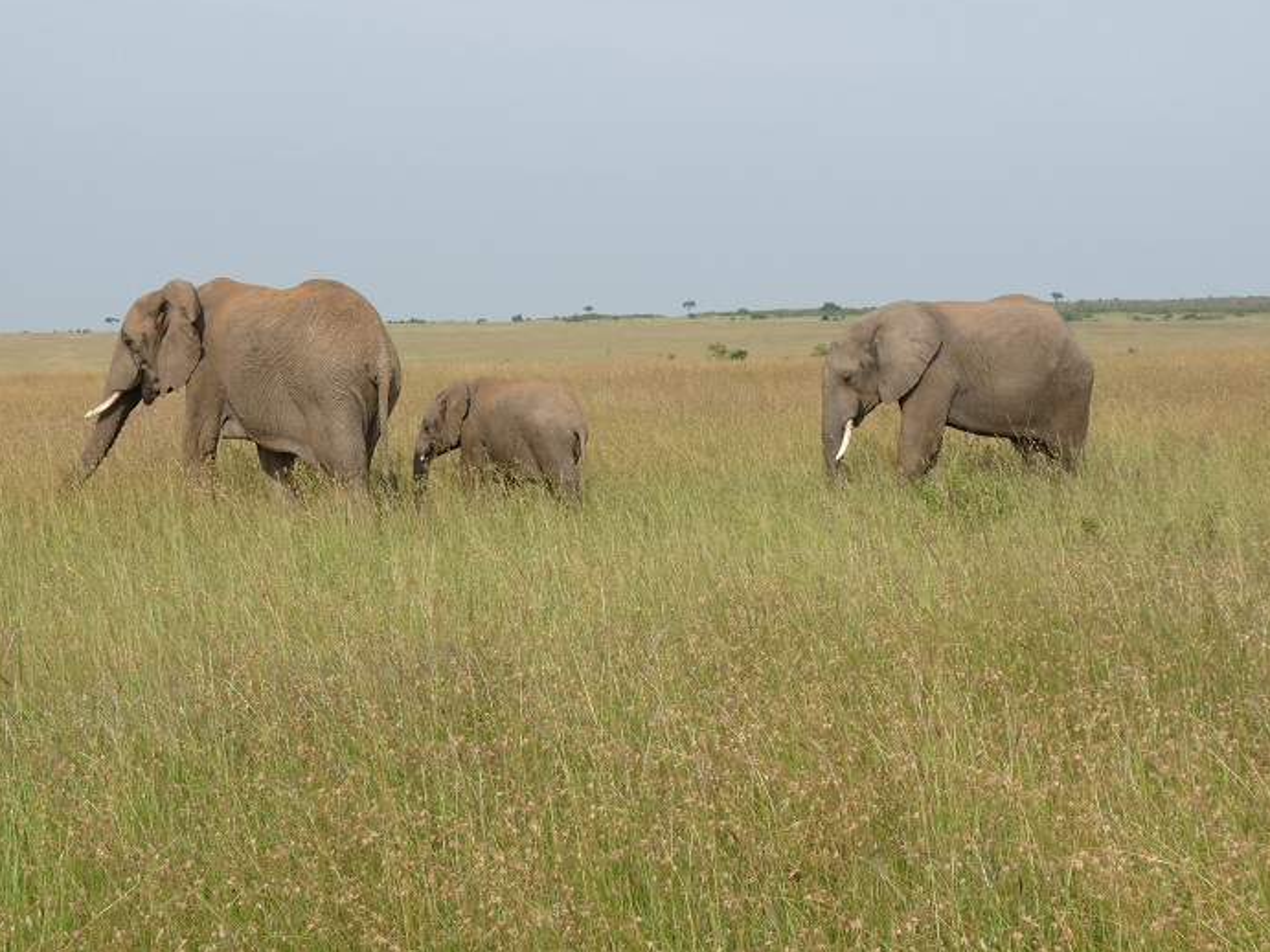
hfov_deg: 25.7
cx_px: 638
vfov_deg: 19.4
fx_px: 2788
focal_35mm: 76
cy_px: 471
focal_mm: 13.3
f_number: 5.6
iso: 100
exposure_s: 1/320
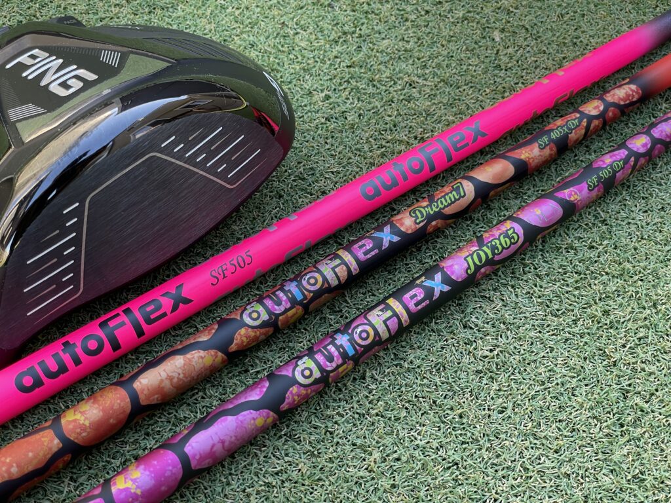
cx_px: 336
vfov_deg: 28.0
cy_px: 252
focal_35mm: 52
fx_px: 1008
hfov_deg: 36.8
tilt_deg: -53.6
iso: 64
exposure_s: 1/99
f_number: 2
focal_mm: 6
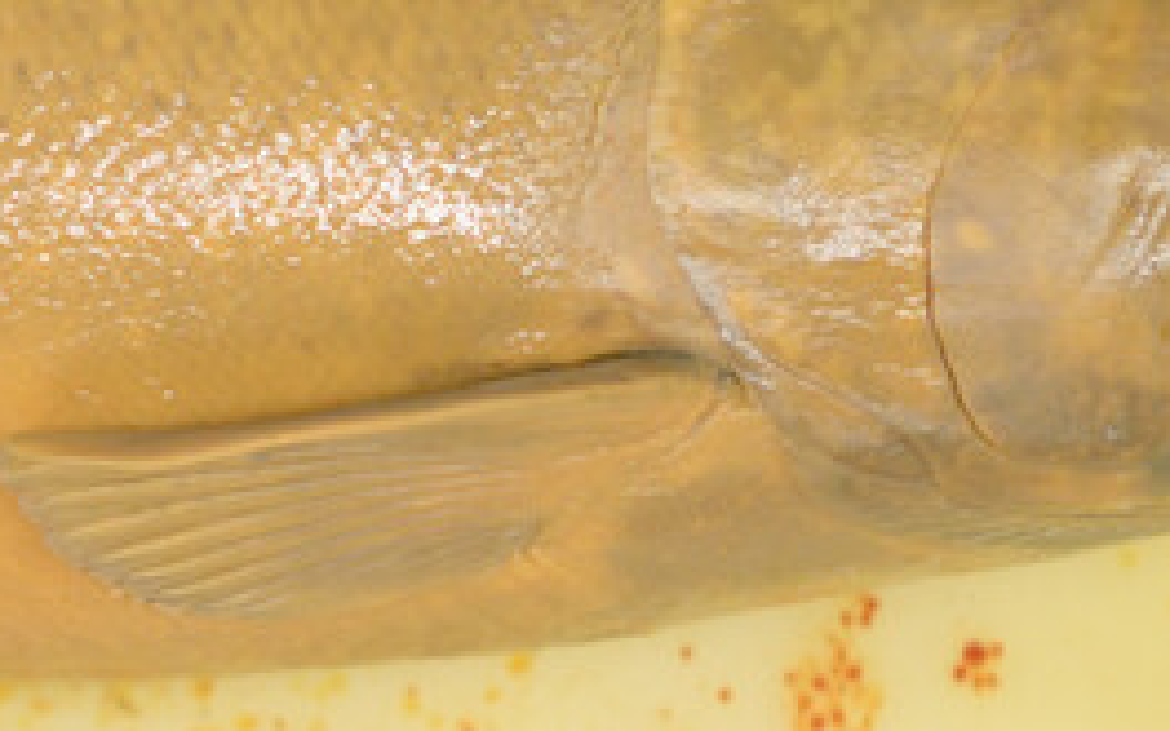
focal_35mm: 278
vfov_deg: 4.7
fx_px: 8864
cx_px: -620
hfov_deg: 7.4
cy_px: 534
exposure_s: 1/125
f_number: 2.8
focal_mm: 60
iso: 900
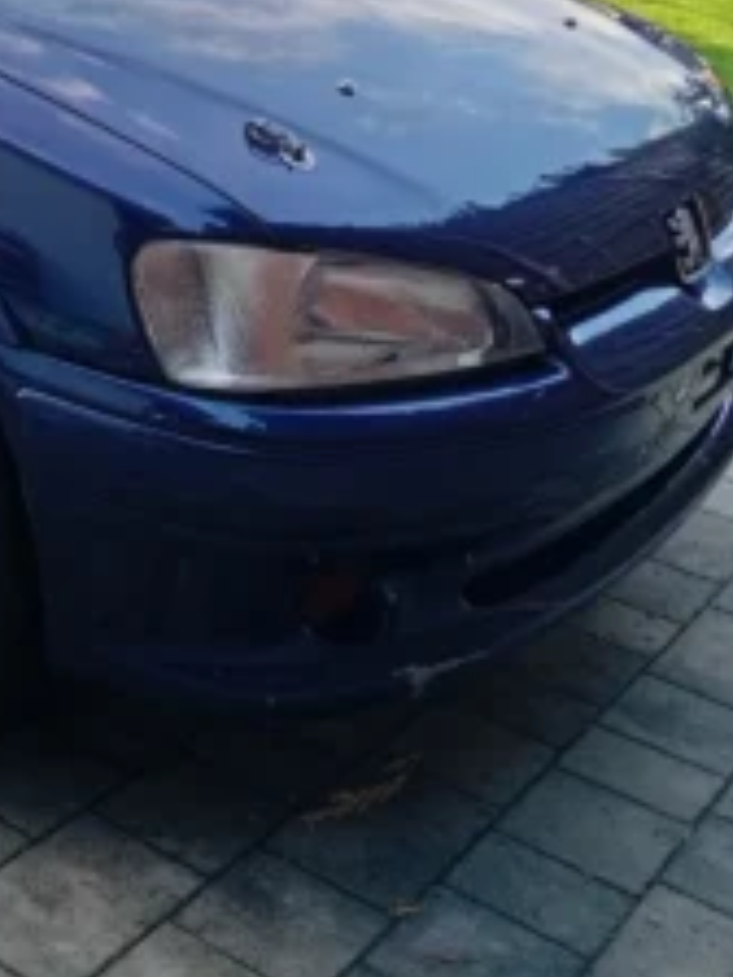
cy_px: 17
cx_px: 24
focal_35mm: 58
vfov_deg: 31.0
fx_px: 1638
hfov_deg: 24.3
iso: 105
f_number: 1.8
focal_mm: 3.98
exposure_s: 1/50
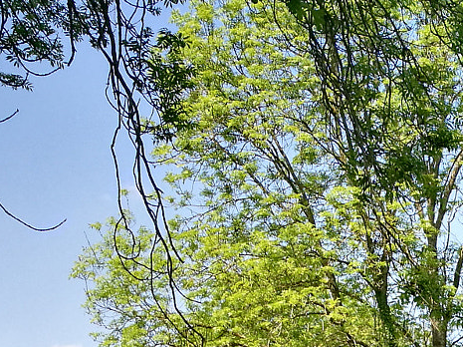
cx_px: 585
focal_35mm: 93
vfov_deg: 14.8
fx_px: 1243
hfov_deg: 19.6
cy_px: 509
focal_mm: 4.5
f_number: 2.2
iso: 50
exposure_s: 1/373
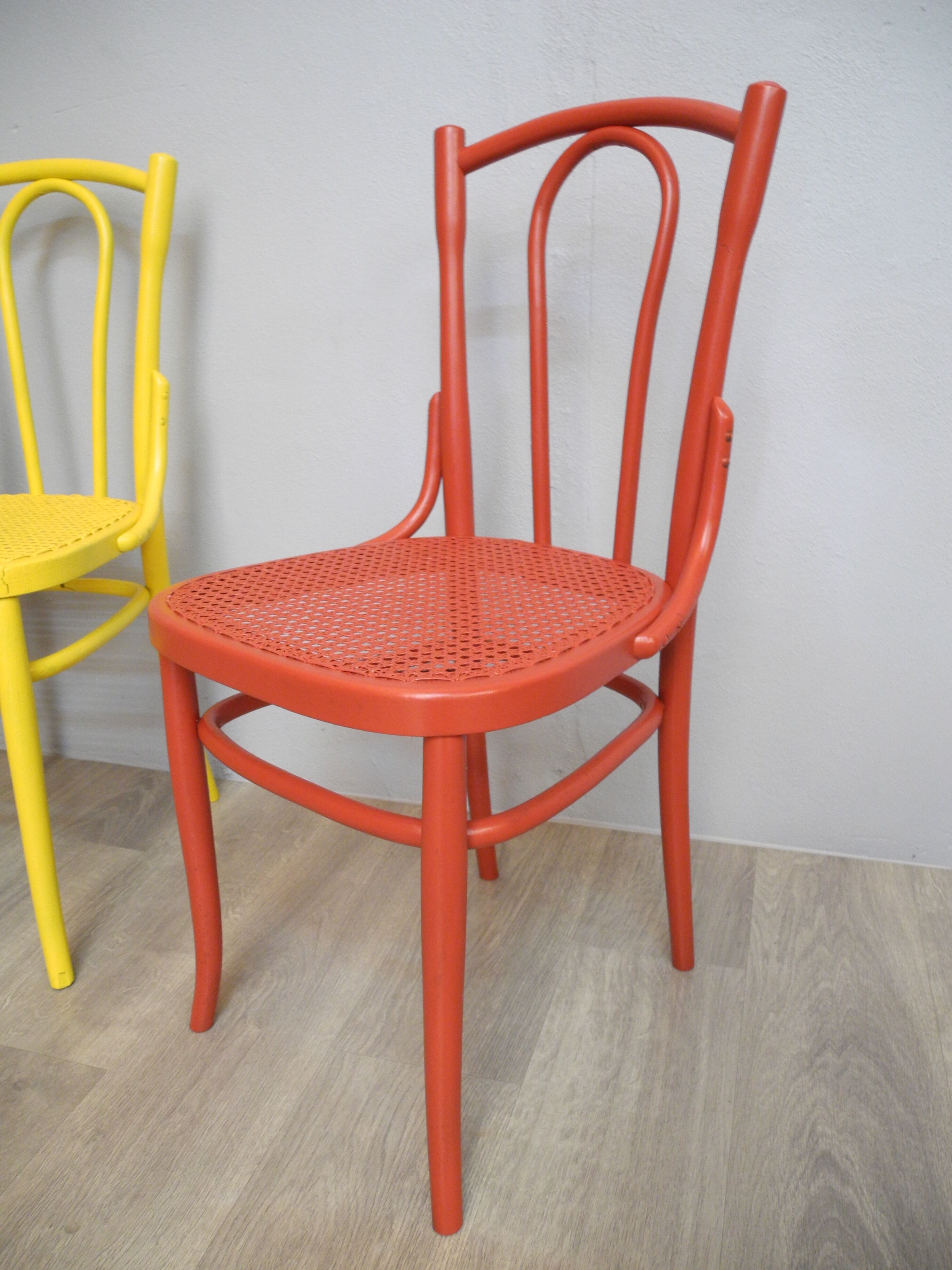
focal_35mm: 28
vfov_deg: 63.4
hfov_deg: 49.7
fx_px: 1027
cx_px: 476
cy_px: 635
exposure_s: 1/8.8
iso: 400
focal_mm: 6
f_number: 2.8
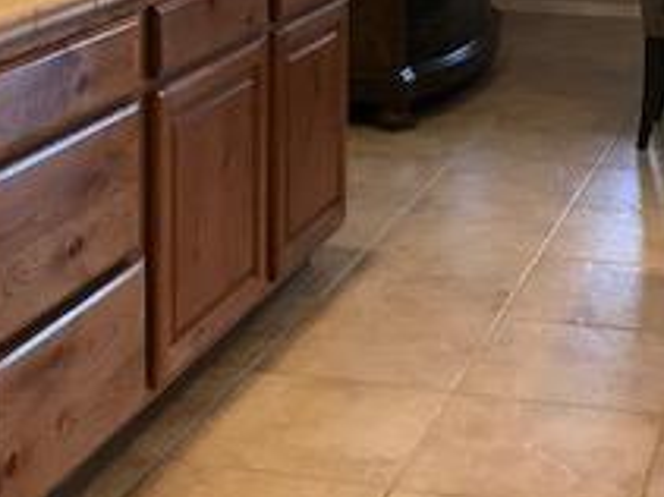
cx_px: 466
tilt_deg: -2.6
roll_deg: +0.3
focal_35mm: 85
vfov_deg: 16.2
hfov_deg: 22.9
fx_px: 1630
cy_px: -186
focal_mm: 3.99
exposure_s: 1/30
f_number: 1.8
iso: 40
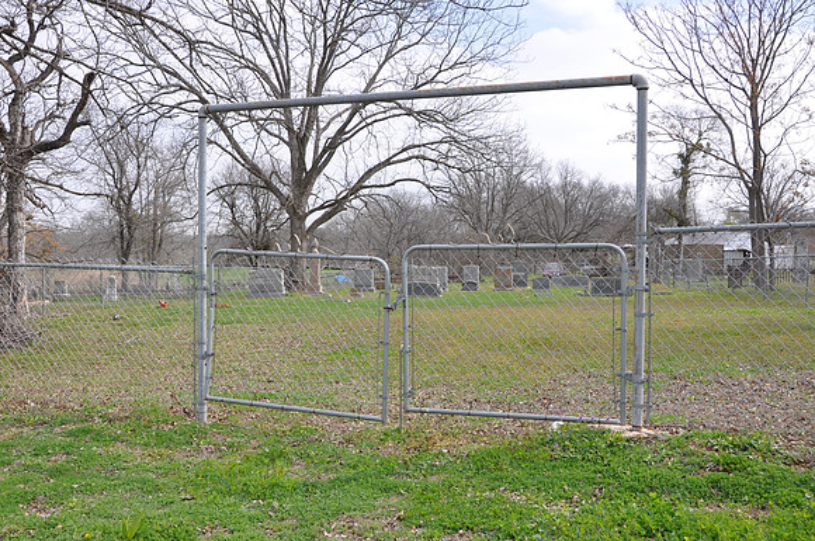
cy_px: 270
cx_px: 408
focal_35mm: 36
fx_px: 814
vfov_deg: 36.8
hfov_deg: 53.2
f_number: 9
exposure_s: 1/320
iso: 200
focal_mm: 24
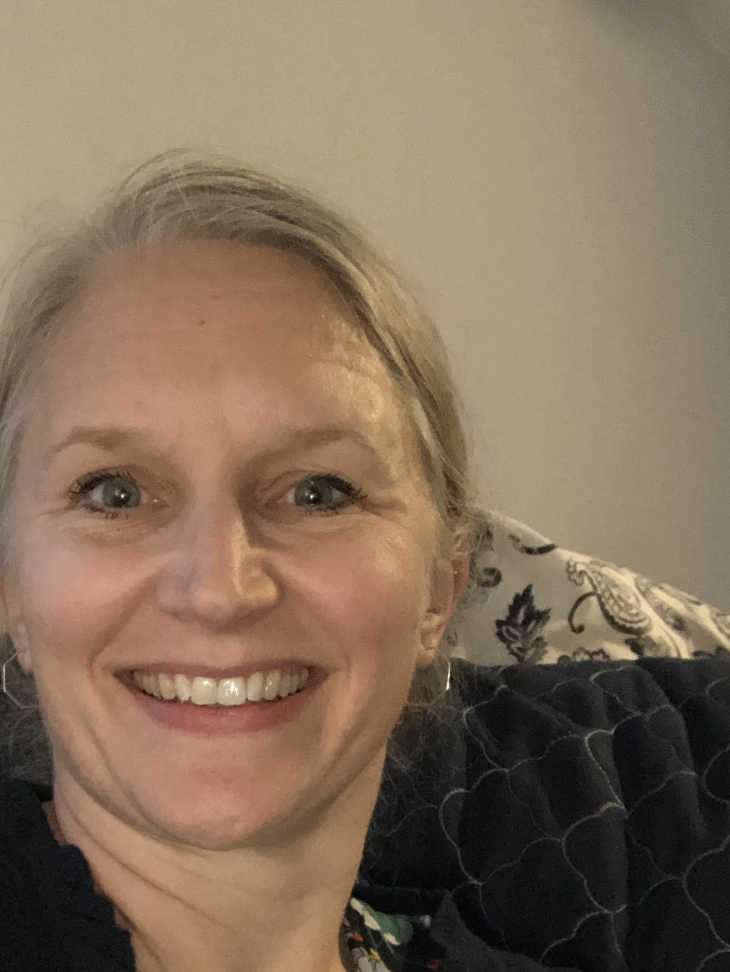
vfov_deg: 31.4
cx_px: 185
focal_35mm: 59
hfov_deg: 24.6
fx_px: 1657
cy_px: 845
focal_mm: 2.87
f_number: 2.2
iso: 250
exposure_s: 1/24
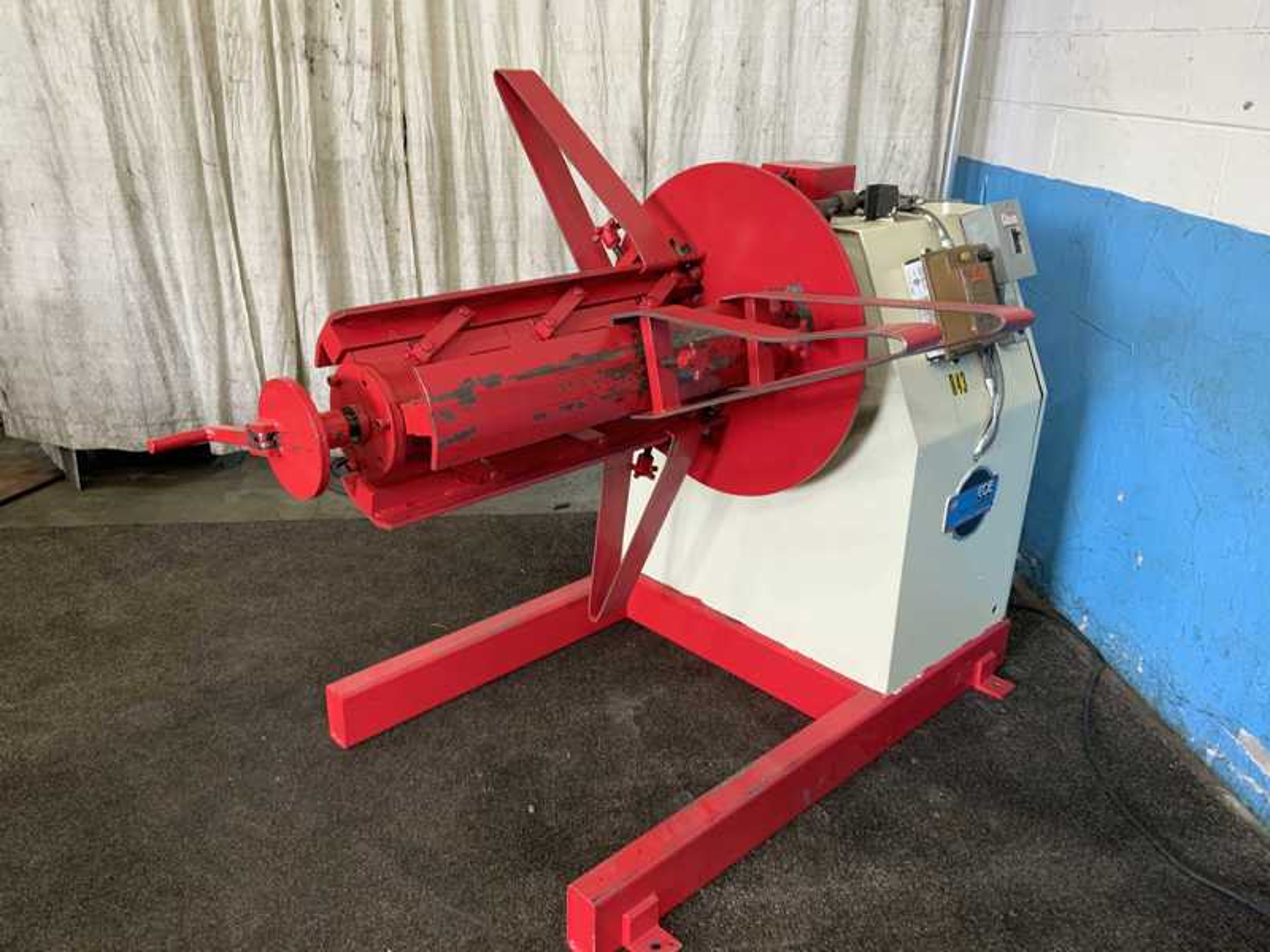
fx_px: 1064
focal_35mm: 29
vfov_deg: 48.2
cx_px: 635
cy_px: 476
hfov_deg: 61.7
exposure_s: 1/60
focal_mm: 3
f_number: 1.8
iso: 64
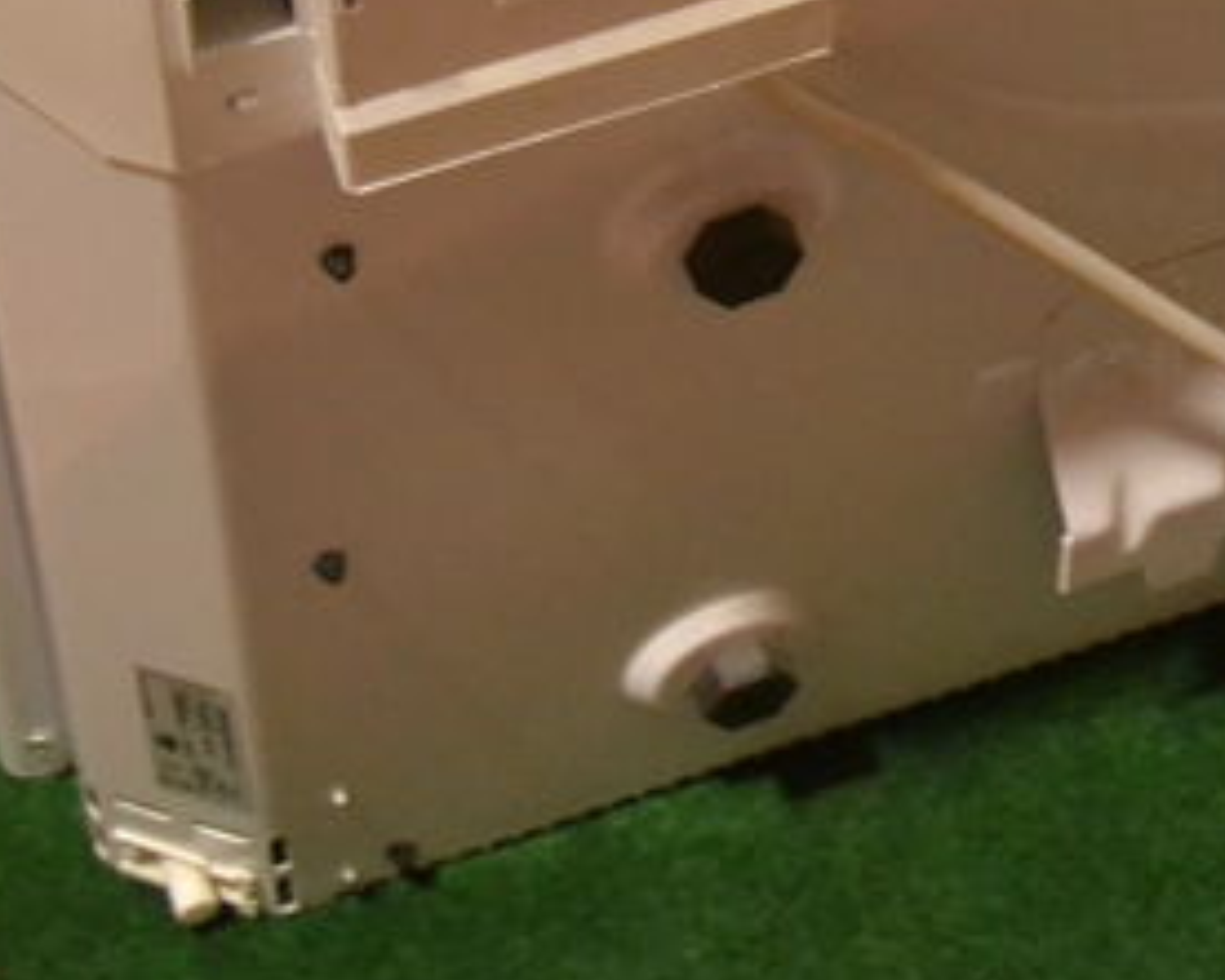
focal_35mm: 153
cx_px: 1376
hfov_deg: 12.4
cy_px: -73
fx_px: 5549
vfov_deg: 10.0
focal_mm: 30
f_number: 4.2
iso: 3200
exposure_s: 1/60
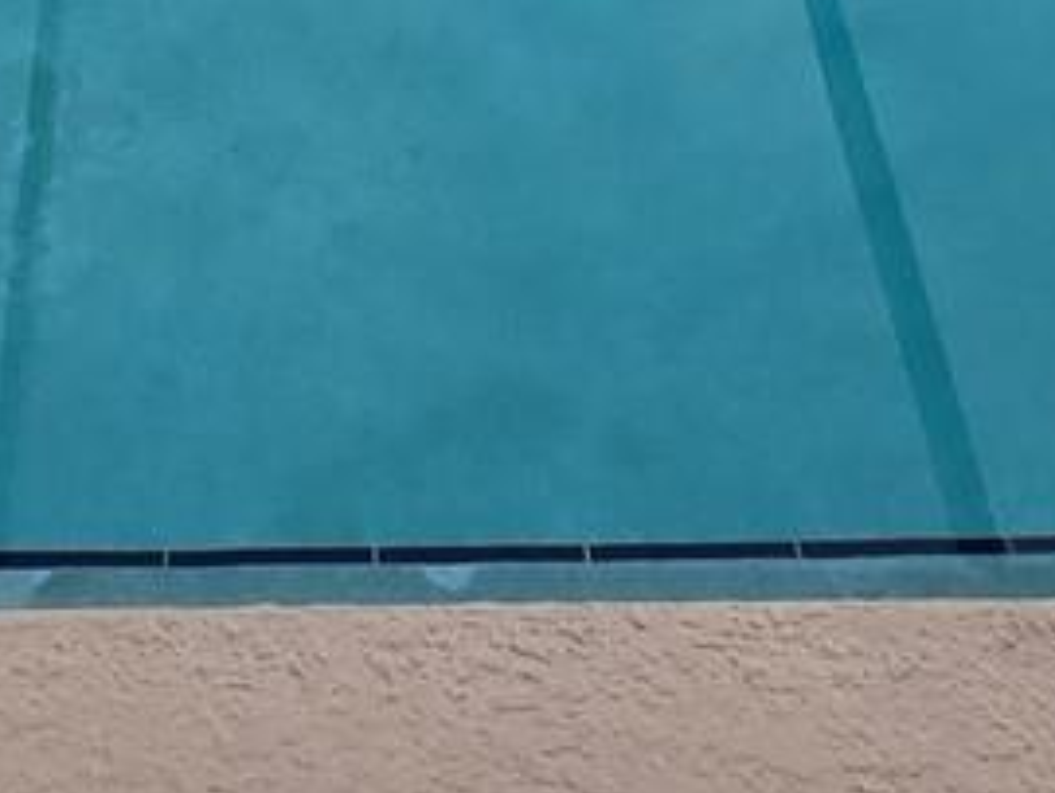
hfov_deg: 24.8
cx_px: 176
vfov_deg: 12.8
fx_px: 2349
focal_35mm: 77
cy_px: -1285
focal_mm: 1.7
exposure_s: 1/323
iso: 25
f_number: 2.2
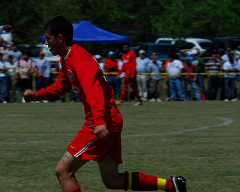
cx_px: 71
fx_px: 2181
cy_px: 121
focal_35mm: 307
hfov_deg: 6.3
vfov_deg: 5.0
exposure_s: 1/250
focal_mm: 130
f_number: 7.1
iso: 100
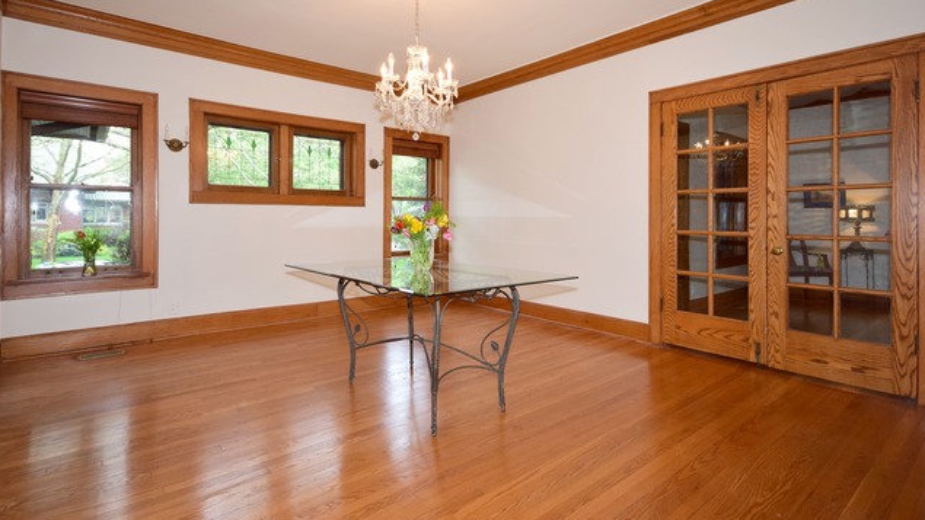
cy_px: 219
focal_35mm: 19
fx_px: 466
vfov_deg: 58.0
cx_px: 463
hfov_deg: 89.6
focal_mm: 12
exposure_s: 1/60
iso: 500
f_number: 6.3
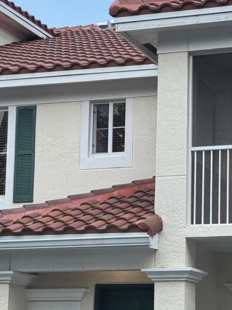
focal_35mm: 118
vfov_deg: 16.7
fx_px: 1055
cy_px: 189
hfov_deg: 12.5
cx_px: 182
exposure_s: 1/1427
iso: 64
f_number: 1.78
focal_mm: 6.76
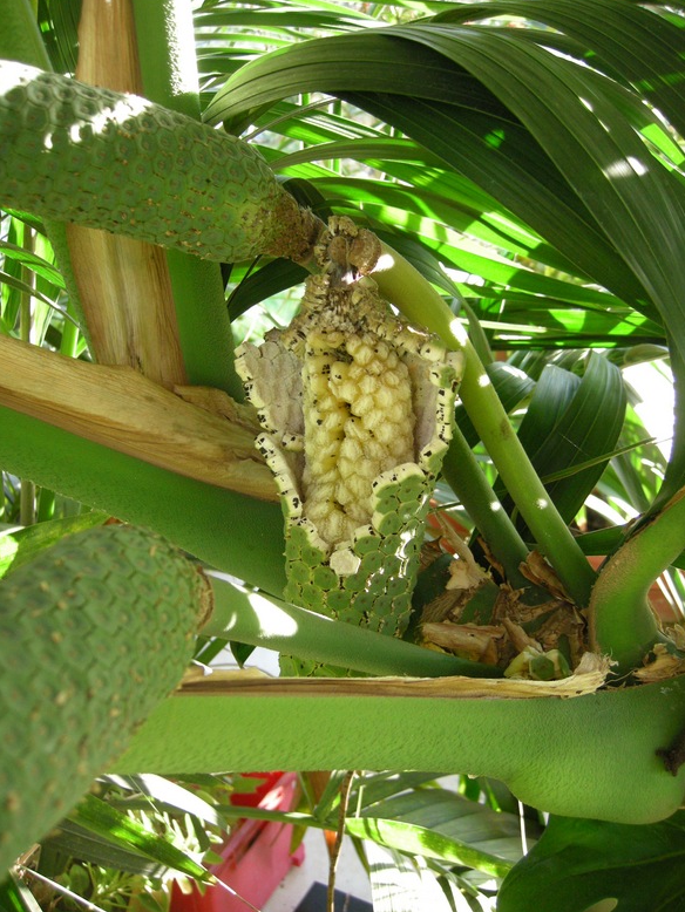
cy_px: 454
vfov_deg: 50.1
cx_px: 350
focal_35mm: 37
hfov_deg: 38.7
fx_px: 976
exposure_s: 1/53.2
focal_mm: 7.5
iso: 237
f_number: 2.7
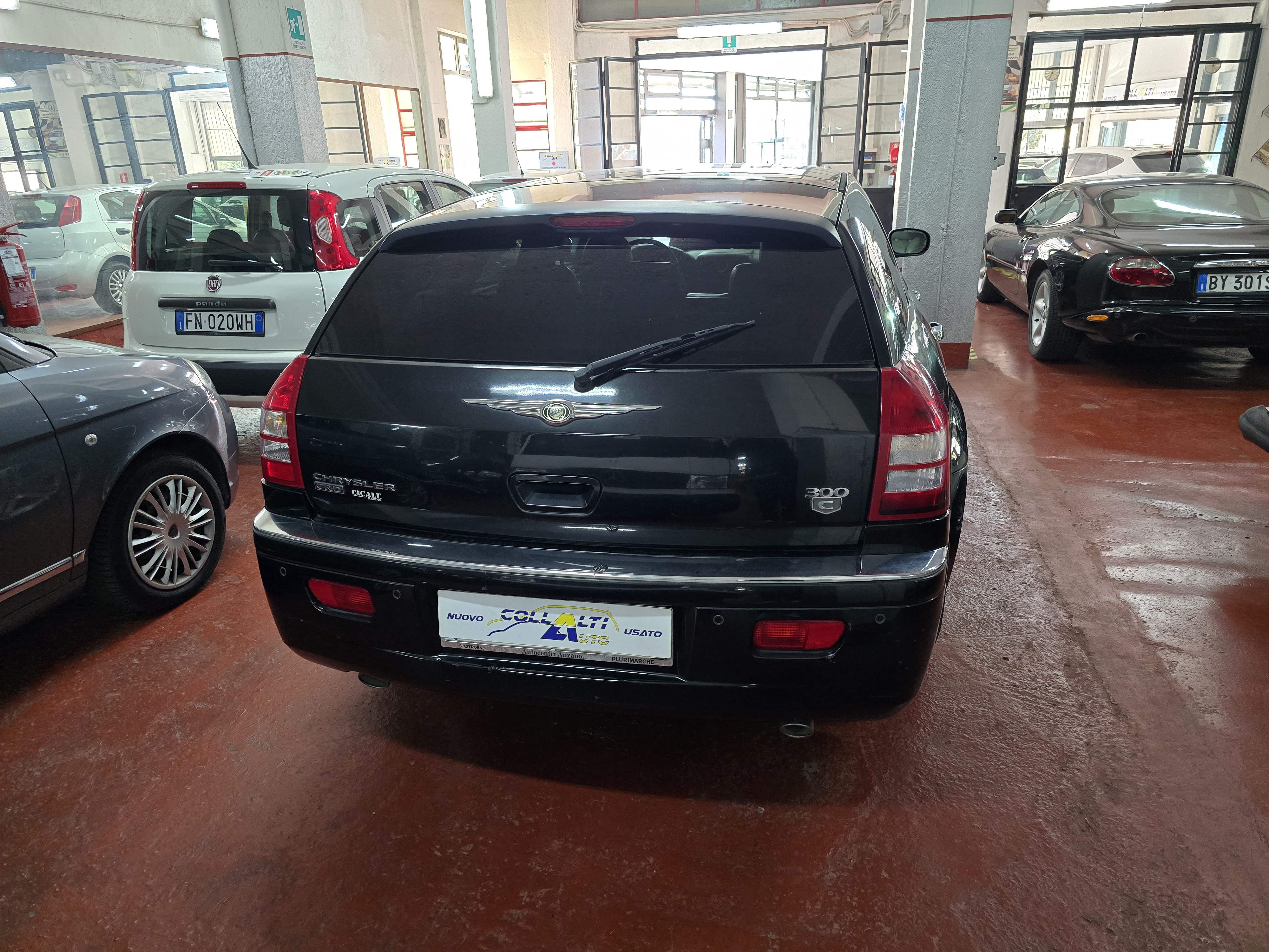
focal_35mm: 23
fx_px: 843
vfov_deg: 58.9
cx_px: 634
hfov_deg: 73.9
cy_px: 476
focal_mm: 6.3
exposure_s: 1/100
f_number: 1.7
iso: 800
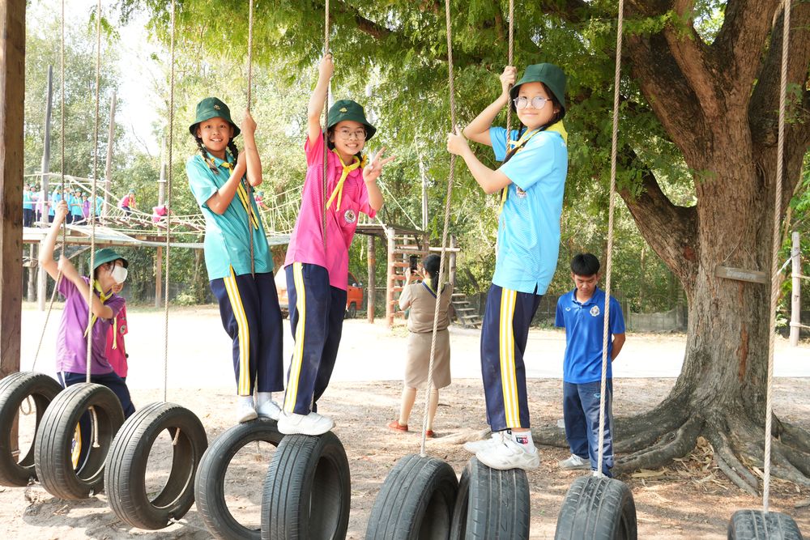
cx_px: 405
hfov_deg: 55.1
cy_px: 270
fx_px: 776
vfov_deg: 38.4
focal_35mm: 34
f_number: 5
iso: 100
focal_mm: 23
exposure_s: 1/60
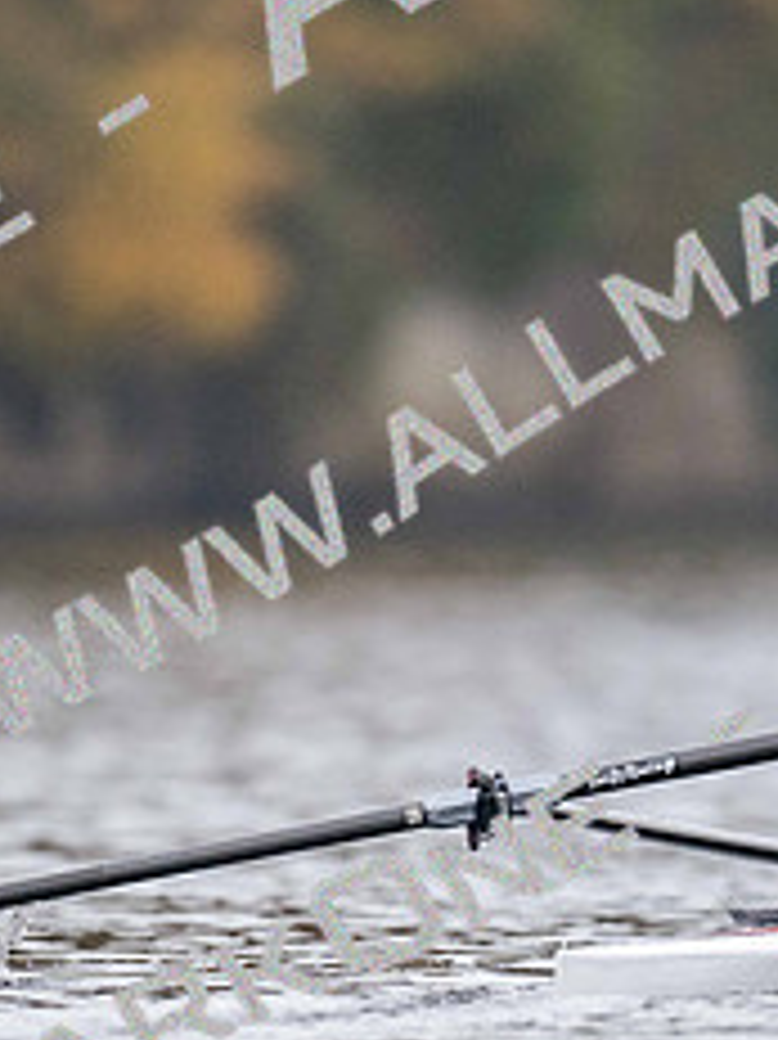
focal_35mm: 1451
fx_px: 43522
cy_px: 750
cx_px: 504
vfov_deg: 1.4
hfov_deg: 1.0
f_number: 4
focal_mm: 600
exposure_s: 1/2500
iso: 5000
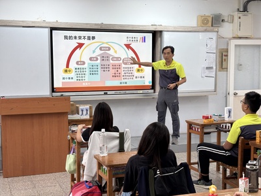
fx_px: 392
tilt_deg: -5.1
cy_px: 98
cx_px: 130
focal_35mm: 52
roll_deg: +0.4
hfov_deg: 36.8
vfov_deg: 28.0
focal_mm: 5.96
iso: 32
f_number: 1.6
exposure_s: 1/60
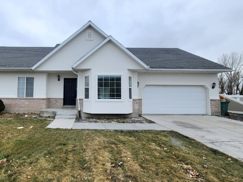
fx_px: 119
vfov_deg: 74.7
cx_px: 84
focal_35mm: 17
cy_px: 88
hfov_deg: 88.3
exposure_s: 1/769
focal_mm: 2.2
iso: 64
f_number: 2.2
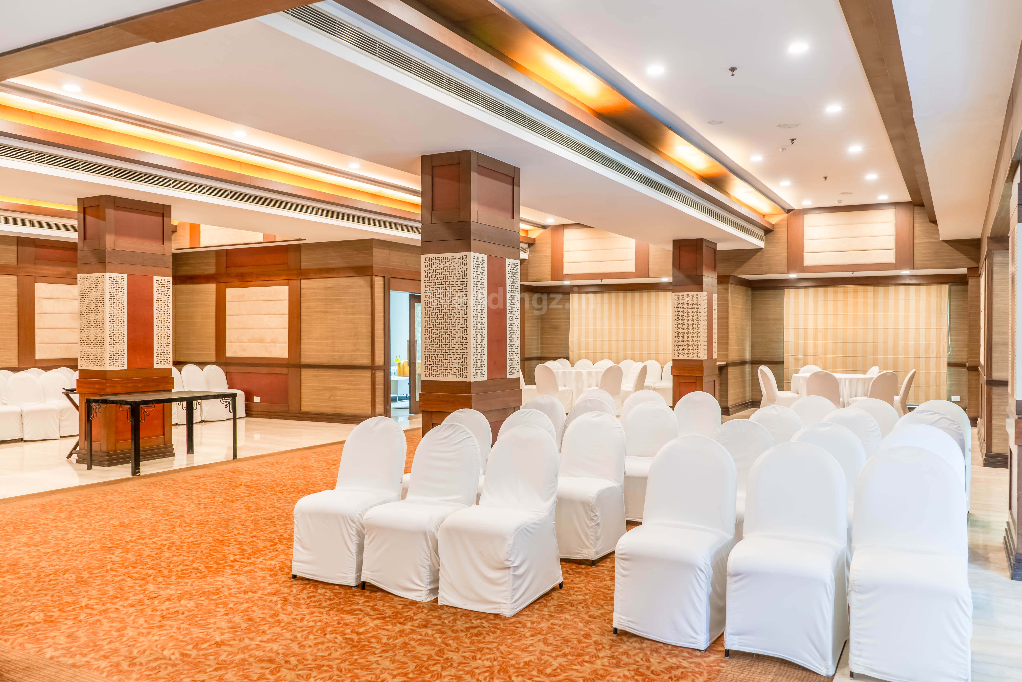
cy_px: 341
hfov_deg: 65.5
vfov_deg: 46.4
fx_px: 795
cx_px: 511
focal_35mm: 28
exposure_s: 1/2.5
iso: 250
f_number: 7.1
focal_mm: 28
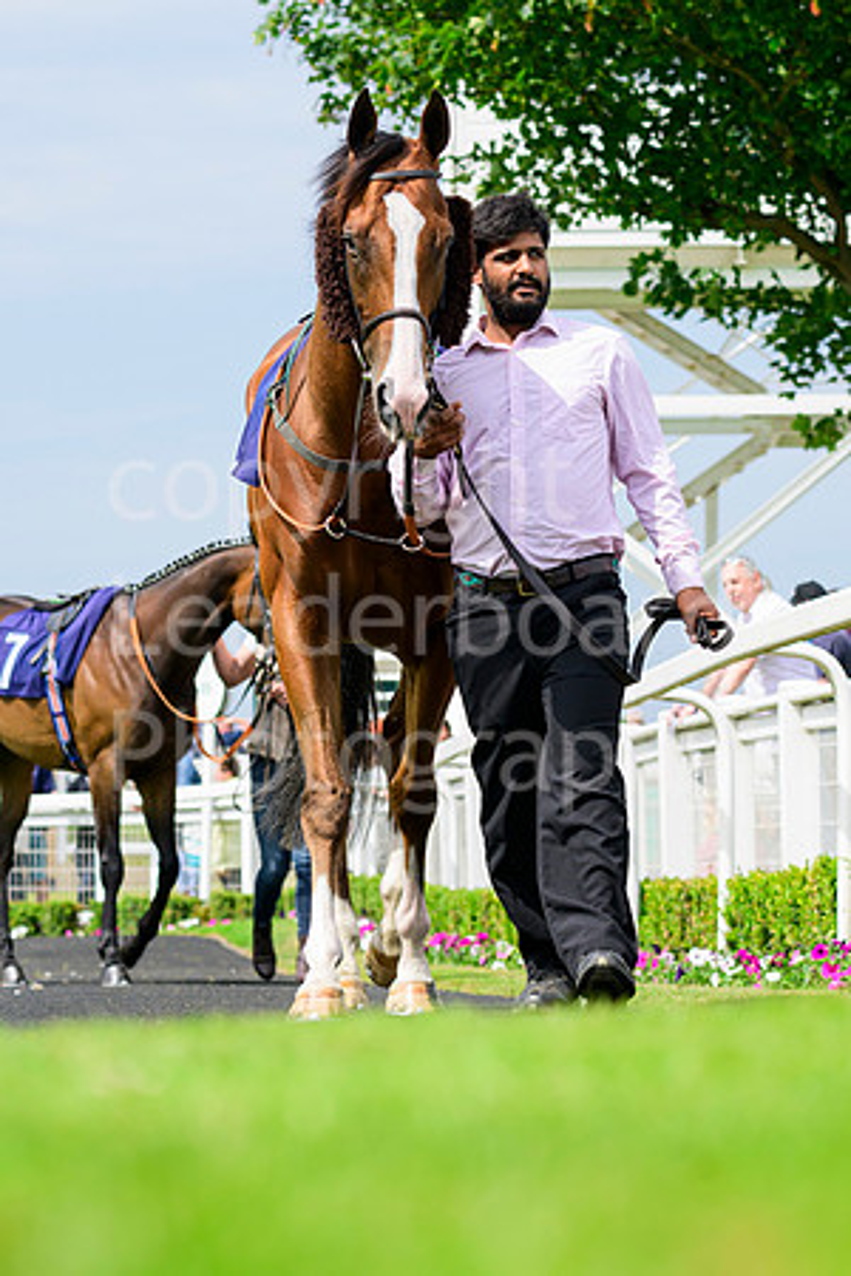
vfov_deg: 13.7
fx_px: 5318
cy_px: 638
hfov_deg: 9.1
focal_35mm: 150
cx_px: 426
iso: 400
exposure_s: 1/1250
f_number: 6.3
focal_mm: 100
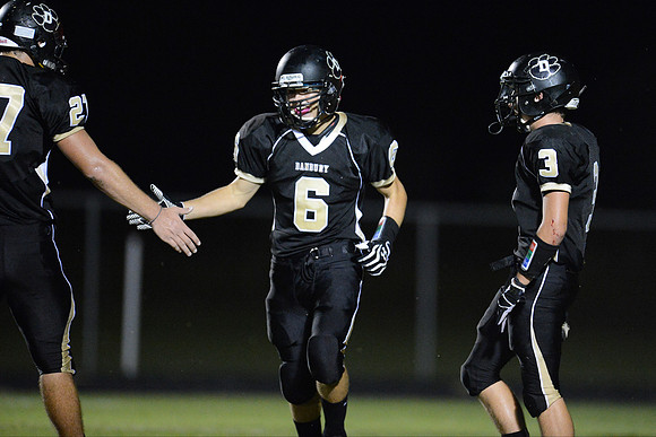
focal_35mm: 400
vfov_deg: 3.4
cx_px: 328
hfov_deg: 5.2
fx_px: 7290
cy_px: 218
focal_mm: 400
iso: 12800
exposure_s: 1/640
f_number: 2.8
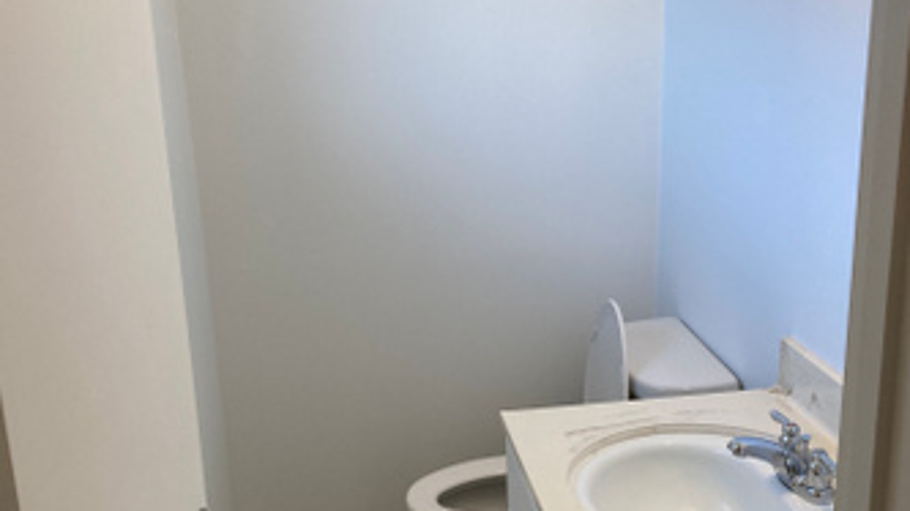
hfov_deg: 46.4
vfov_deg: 27.0
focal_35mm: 44
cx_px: 426
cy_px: 295
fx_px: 1061
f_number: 1.8
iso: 64
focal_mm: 3.99
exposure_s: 1/120
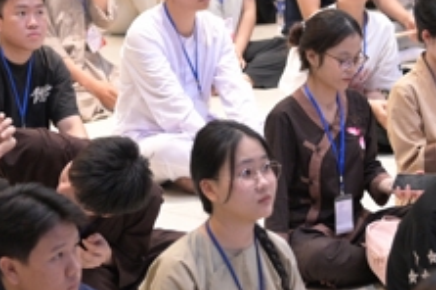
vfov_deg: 5.7
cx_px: 194
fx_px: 2890
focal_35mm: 239
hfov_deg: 8.6
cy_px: 88
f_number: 4
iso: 5000
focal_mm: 82
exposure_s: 1/160
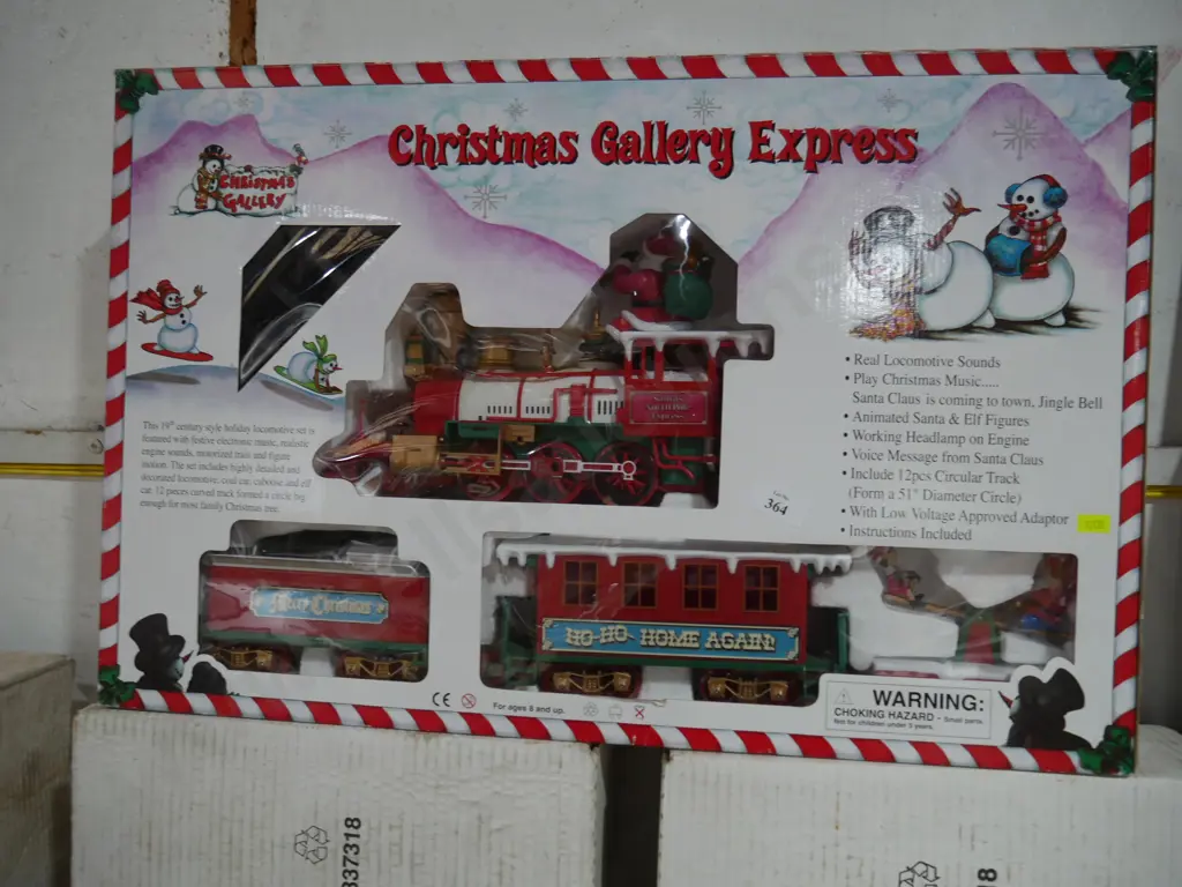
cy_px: 444
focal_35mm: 28
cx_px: 591
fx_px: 956
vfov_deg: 49.7
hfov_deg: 63.4
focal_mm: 14
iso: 400
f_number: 3.5
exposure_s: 1/60
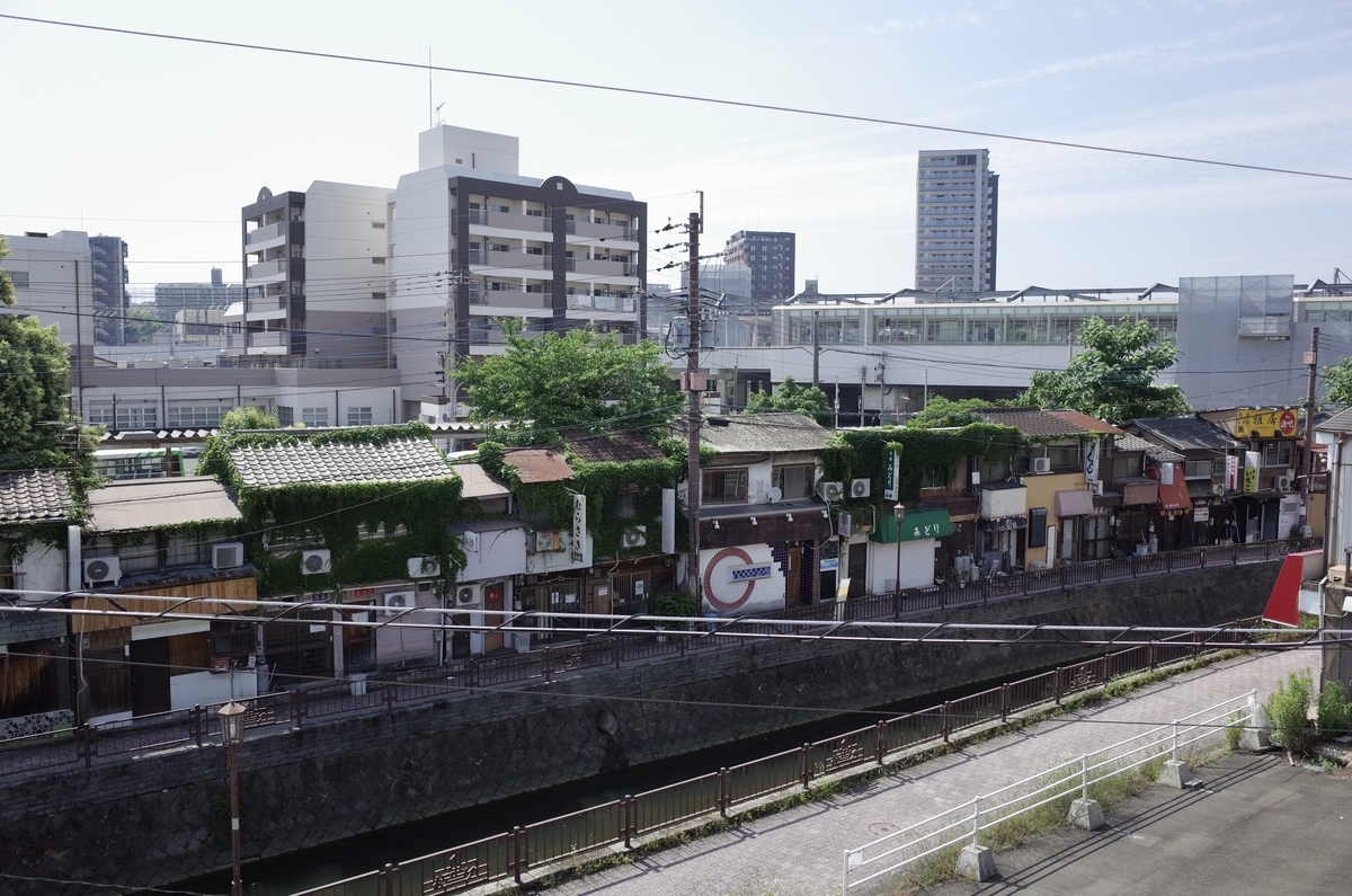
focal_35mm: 28
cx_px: 676
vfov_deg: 46.2
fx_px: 1049
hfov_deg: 65.6
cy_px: 448
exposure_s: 1/2000
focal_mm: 18.3
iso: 200
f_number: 3.2
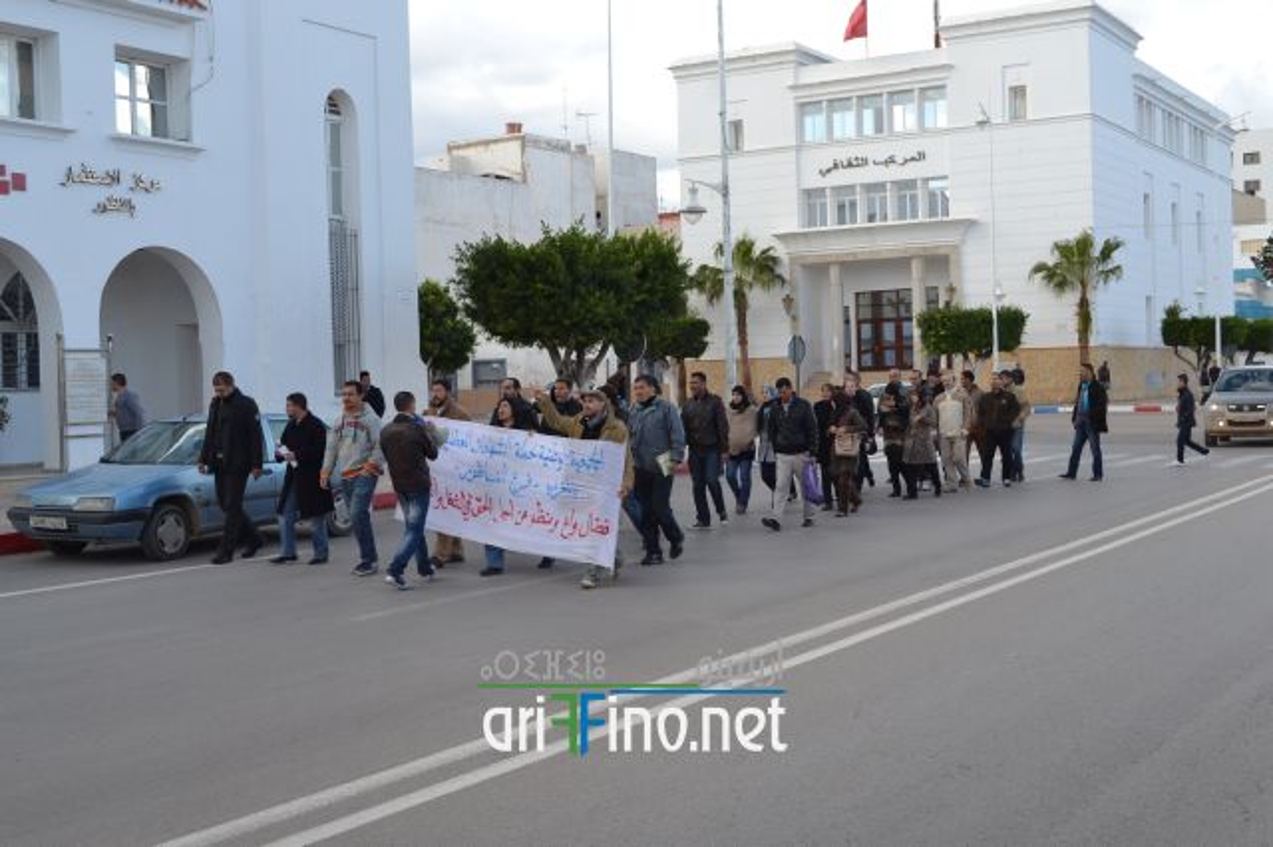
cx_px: 636
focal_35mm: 45
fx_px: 1590
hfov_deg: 43.6
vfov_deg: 29.8
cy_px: 424
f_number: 7.1
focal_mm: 30
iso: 100
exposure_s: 1/200
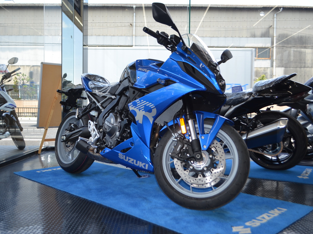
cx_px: 154
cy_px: 116
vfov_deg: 42.9
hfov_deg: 55.4
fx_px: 298
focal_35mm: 33
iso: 100
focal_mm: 20
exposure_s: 1/160
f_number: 4
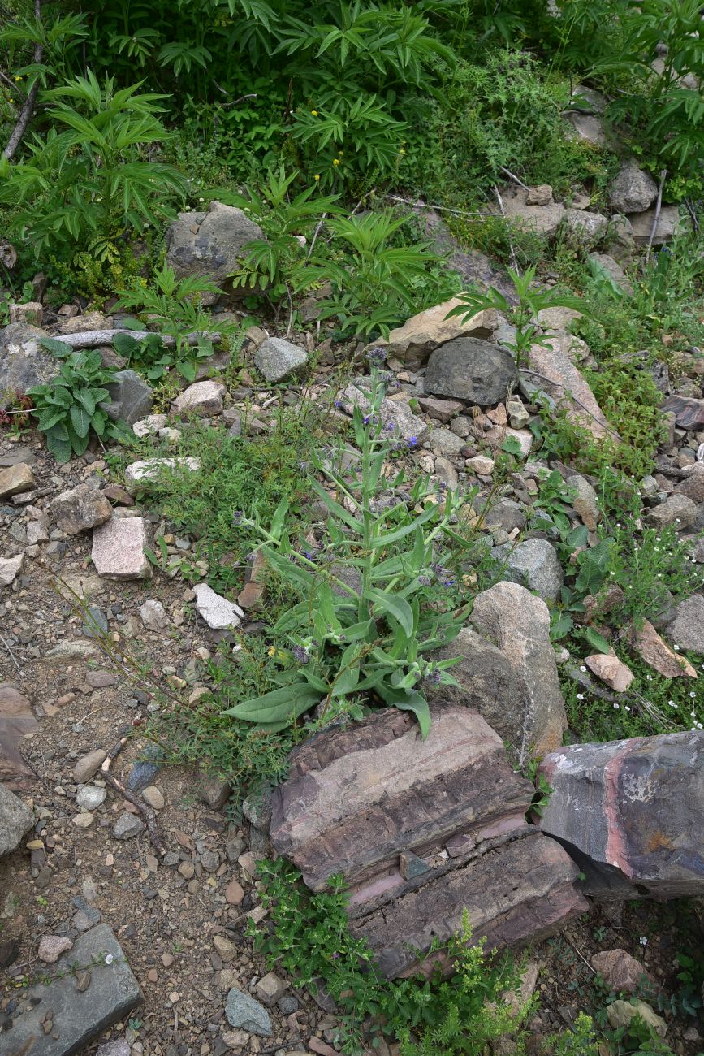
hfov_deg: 27.0
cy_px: 528
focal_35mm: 50
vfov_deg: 39.6
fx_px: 1466
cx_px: 352
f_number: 11
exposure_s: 1/200
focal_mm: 50
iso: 320
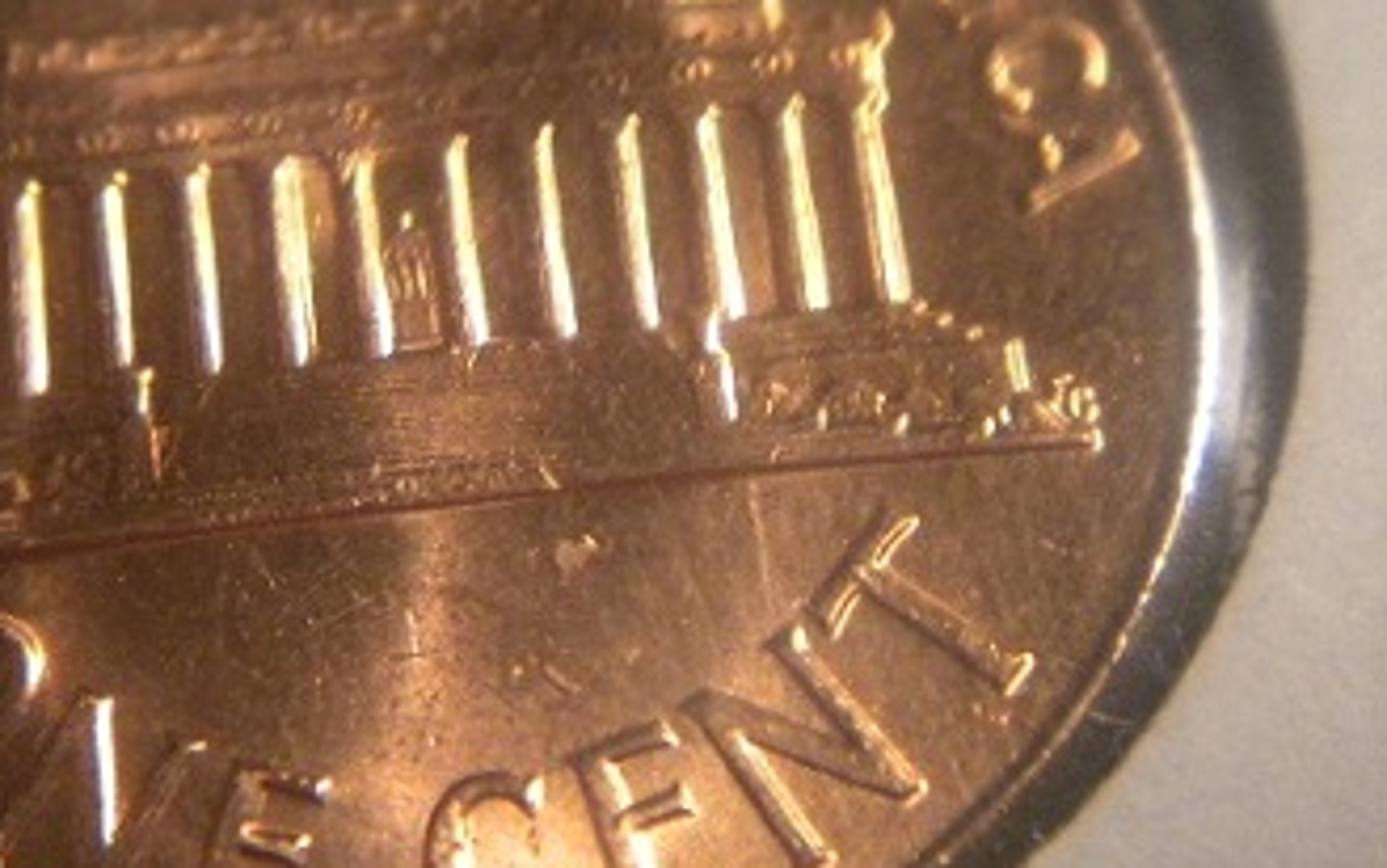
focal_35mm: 63
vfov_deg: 20.6
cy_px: 346
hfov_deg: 32.1
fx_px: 2383
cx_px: 428
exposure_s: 1/61.7
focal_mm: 6.3
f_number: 3.1
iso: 400
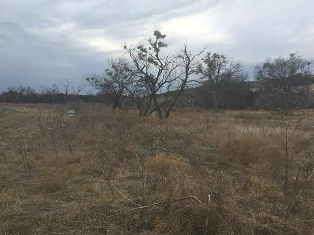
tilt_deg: -2.5
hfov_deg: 60.0
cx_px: 160
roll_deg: -0.8
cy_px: 115
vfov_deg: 46.8
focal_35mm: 30
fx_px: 272
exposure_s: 1/927
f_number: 2.2
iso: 25
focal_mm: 4.15
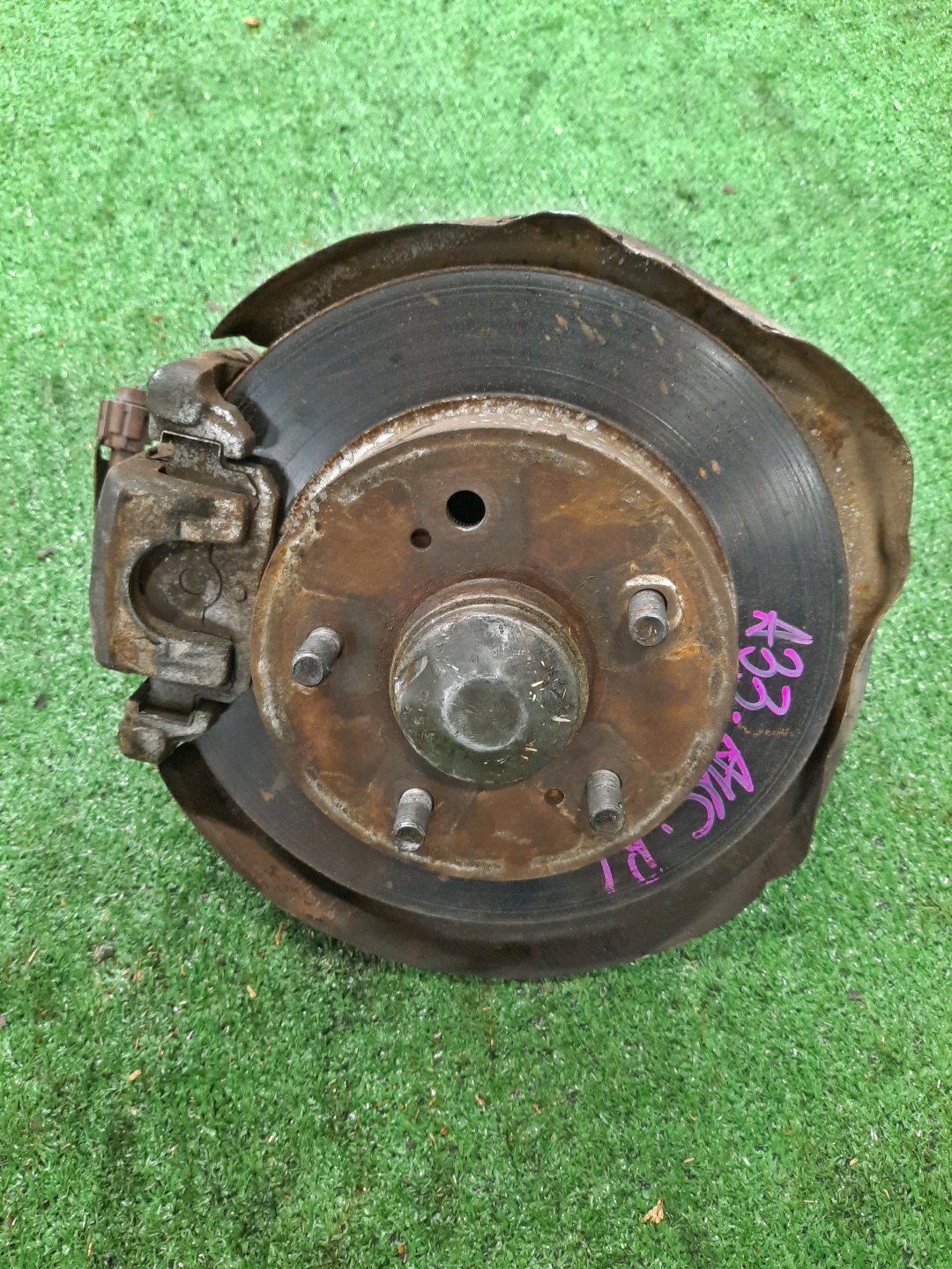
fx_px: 917
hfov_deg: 54.9
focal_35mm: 25
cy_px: 634
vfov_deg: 69.4
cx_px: 476
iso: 332
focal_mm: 4.6
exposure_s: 1/25
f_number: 2
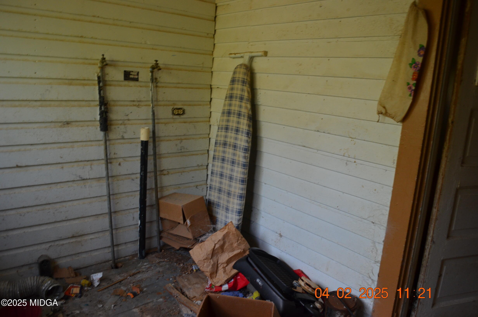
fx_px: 358
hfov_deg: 67.5
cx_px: 239
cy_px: 158
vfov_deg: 47.7
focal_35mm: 27
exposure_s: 1/60
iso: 800
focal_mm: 18
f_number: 4
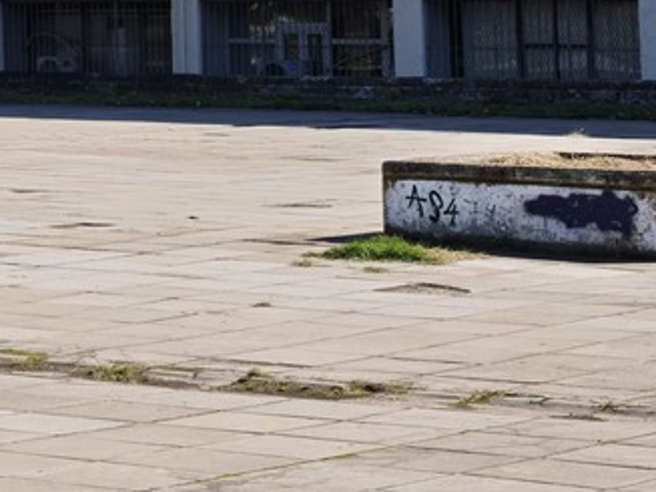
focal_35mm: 169
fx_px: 3202
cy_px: -345
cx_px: -425
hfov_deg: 11.1
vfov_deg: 8.5
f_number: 1.63
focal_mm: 8.72
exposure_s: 1/2259
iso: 50
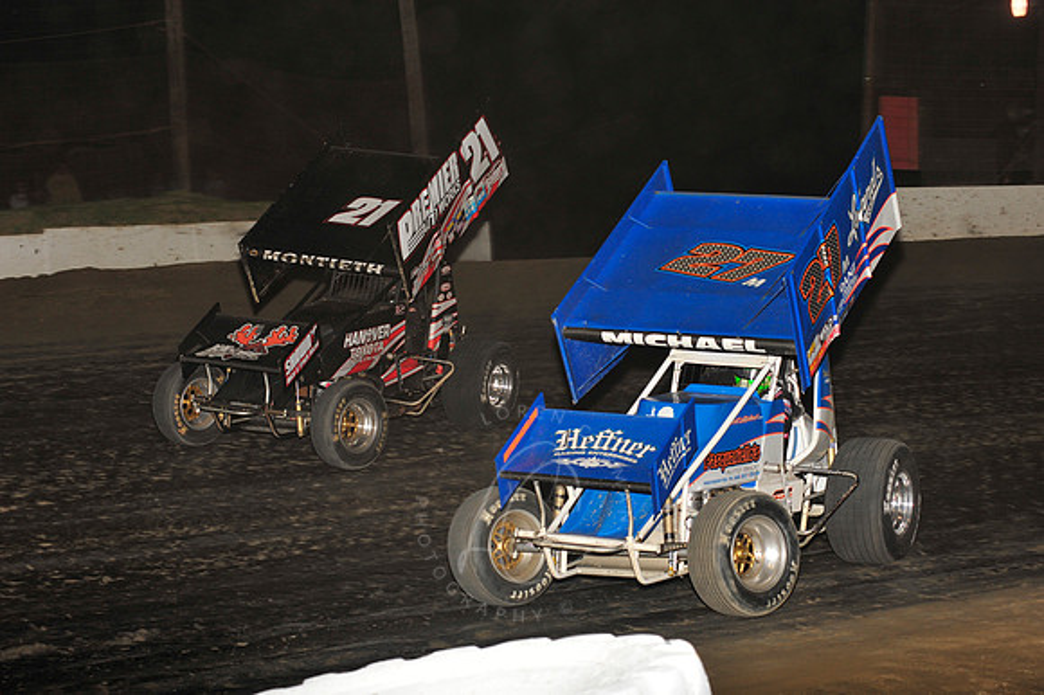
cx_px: 522
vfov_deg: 15.9
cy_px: 348
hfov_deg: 23.7
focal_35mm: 86
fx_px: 2492
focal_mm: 86
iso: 640
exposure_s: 1/320
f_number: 6.3
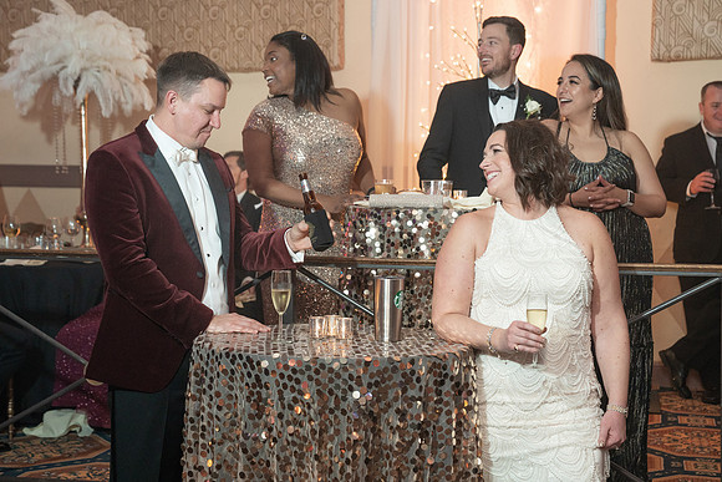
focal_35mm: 54
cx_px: 374
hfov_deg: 36.6
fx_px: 1091
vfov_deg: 24.9
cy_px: 250
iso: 2000
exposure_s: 1/125
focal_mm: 52
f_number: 4
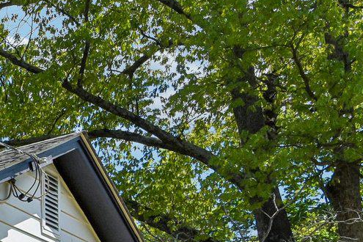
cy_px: 444
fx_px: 918
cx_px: -375
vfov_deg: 13.4
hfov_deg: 16.6
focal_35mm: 91
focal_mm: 22
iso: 400
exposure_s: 1/1600
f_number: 8
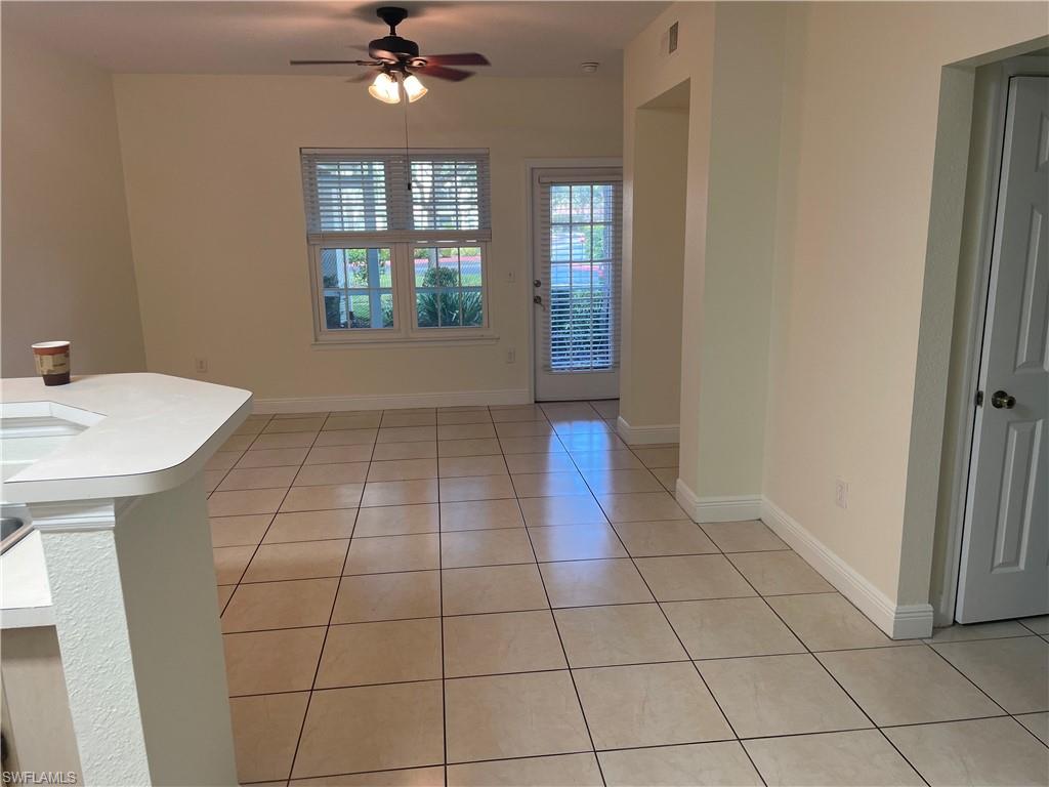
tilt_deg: -13.2
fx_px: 788
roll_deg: +1.3
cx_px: 524
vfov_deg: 53.1
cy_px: 394
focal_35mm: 26
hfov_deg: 67.3
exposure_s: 1/60
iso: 64
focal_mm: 4.2
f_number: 1.6
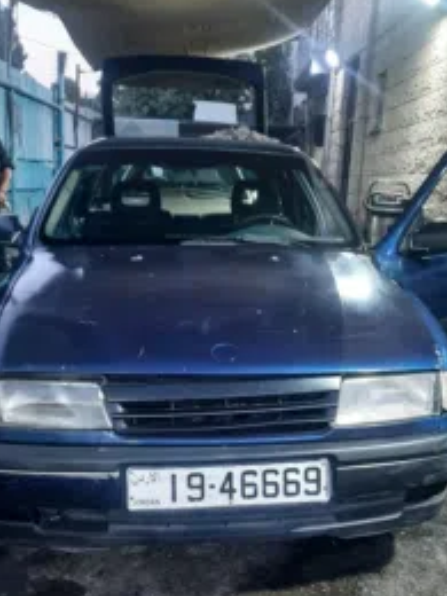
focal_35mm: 40
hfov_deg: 36.0
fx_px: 689
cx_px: 225
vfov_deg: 46.4
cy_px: 371
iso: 160
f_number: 1.7
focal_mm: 3.93
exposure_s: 1/50
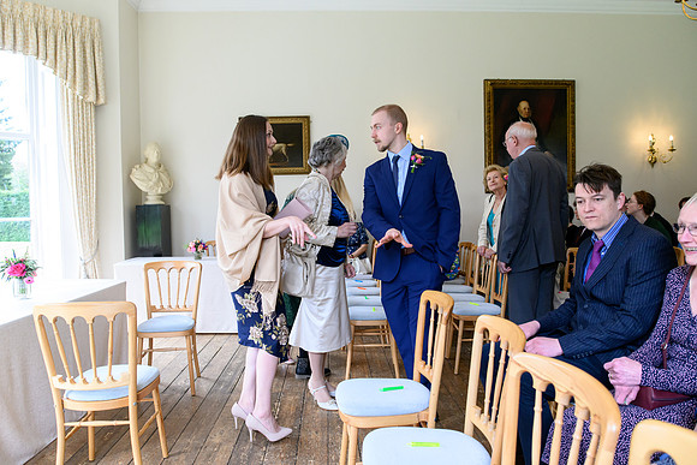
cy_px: 232
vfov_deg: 53.2
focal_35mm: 24
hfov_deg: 73.7
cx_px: 348
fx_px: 465
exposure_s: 1/800
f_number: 4
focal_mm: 24
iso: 4000
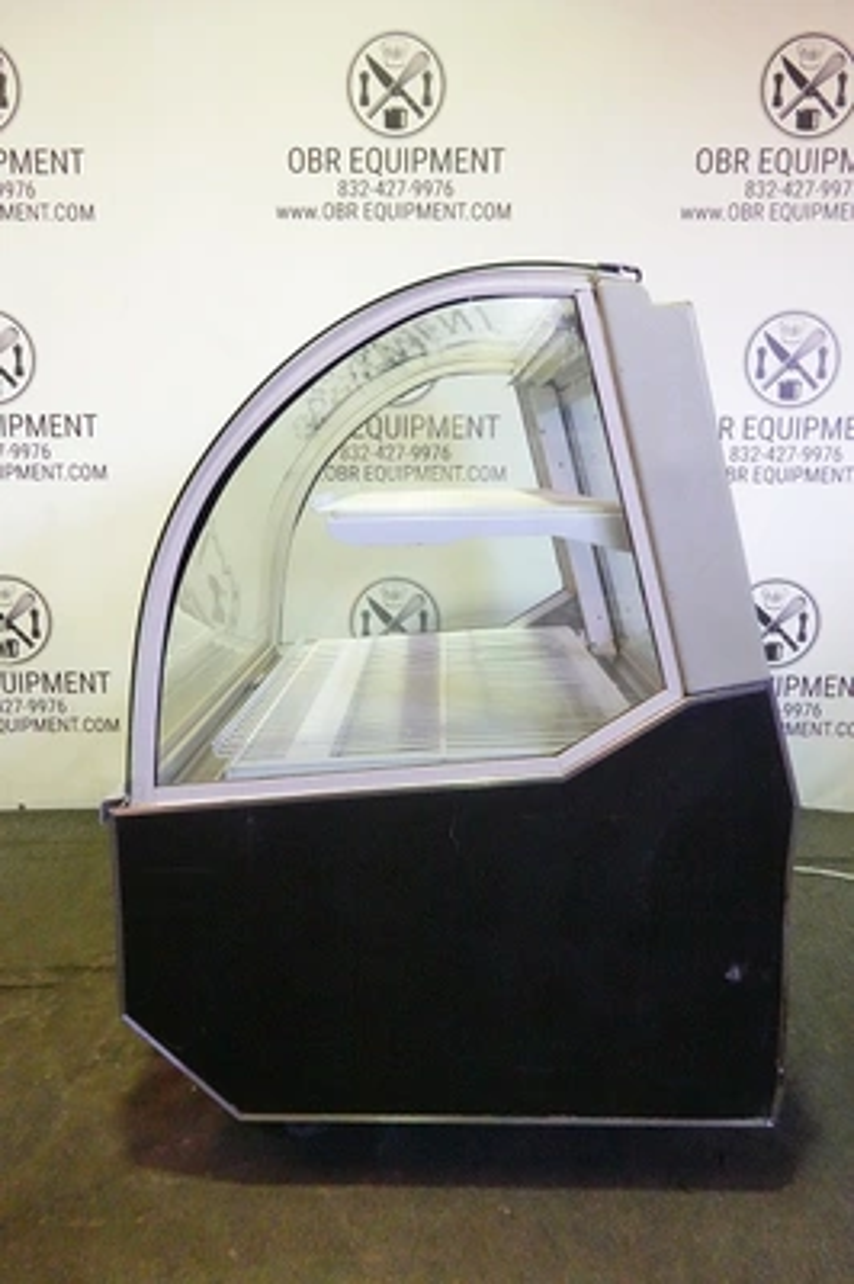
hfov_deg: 44.9
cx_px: 427
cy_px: 642
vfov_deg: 63.7
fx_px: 1034
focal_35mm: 29
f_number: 11
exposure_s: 1/15
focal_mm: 10.83
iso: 3200
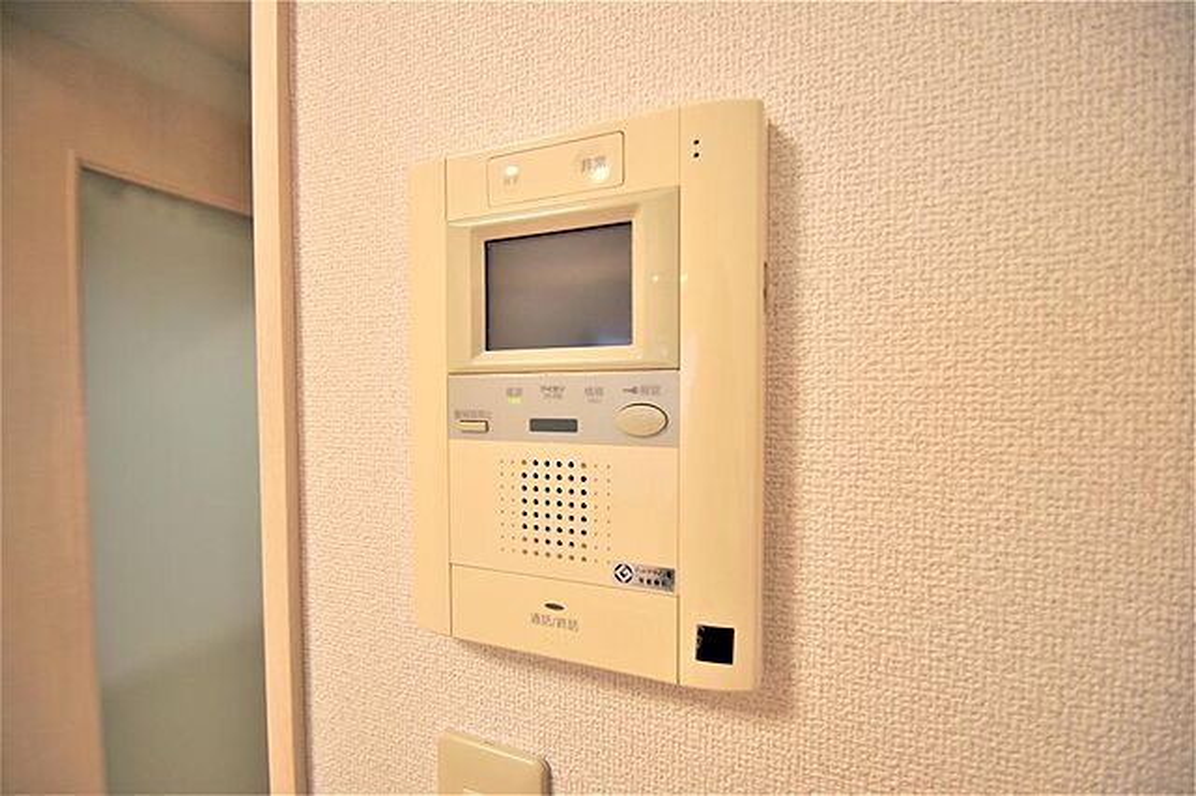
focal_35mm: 15
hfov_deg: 100.4
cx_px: 598
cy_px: 398
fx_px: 498
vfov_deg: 77.3
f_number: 3.5
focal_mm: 10
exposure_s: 1/30
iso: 125
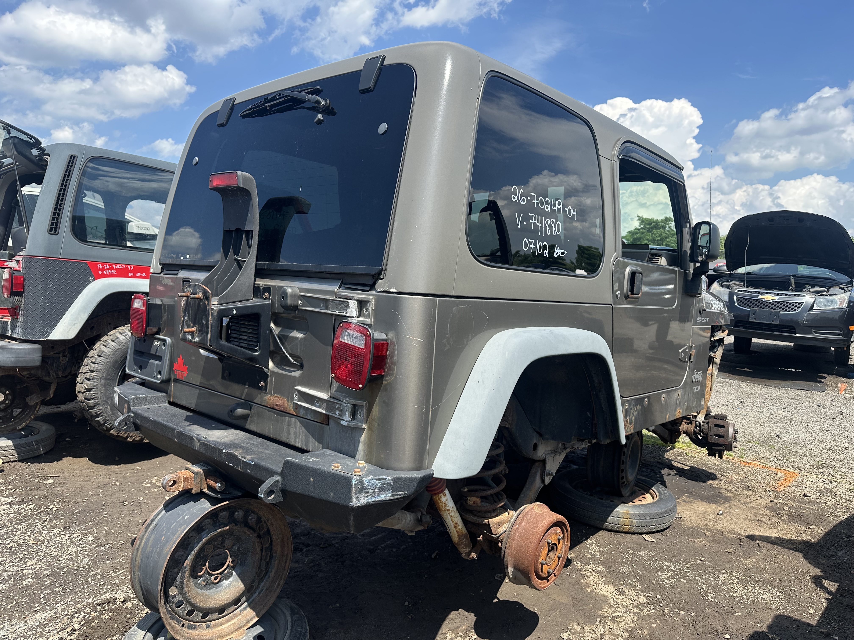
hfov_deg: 71.6
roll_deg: -2.6
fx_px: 592
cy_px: 320
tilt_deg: -2.9
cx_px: 427
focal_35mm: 24
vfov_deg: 56.8
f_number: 1.78
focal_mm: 6.86
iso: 80
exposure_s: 1/2299
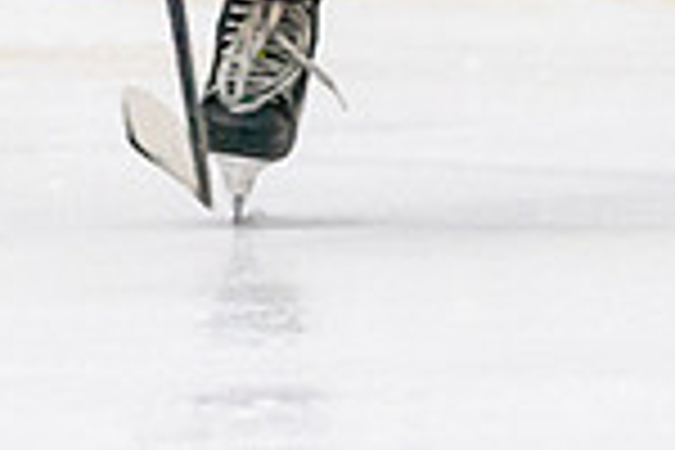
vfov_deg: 0.8
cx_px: 31
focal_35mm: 1739
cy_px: -159
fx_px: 32604
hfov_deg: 1.2
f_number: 2.8
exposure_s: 1/1250
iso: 3200
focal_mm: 200
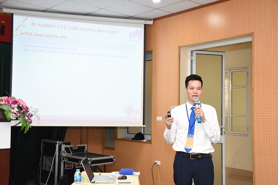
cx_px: 139
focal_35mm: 45
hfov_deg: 43.6
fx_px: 347
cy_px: 92
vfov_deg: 29.9
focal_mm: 30
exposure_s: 1/160
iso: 2000
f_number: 5
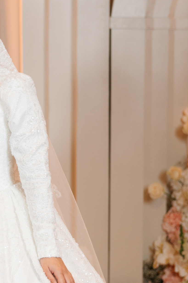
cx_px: -76
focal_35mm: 156
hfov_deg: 8.6
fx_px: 1222
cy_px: 144
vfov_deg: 13.2
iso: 320
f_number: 2.8
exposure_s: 1/200
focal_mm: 72
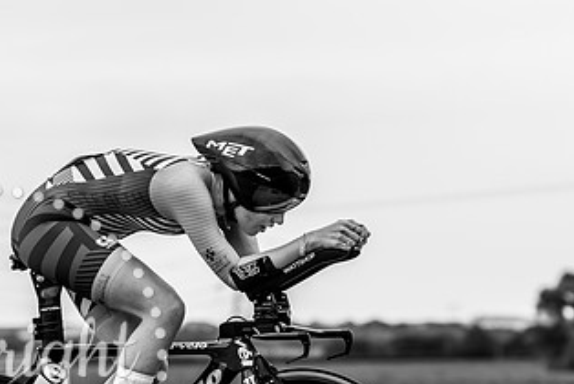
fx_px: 3016
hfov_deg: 10.9
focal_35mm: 189
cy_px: 264
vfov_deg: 7.3
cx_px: 280
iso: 640
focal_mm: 101
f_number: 3.2
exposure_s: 1/1000
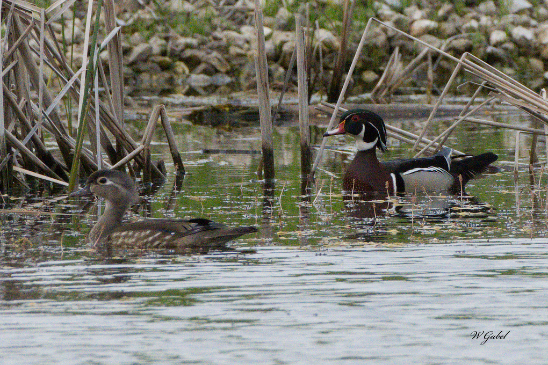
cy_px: 182
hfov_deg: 2.7
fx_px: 11461
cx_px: 275
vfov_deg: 1.8
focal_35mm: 753
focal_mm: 500
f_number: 7.1
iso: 9000
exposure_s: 1/1600
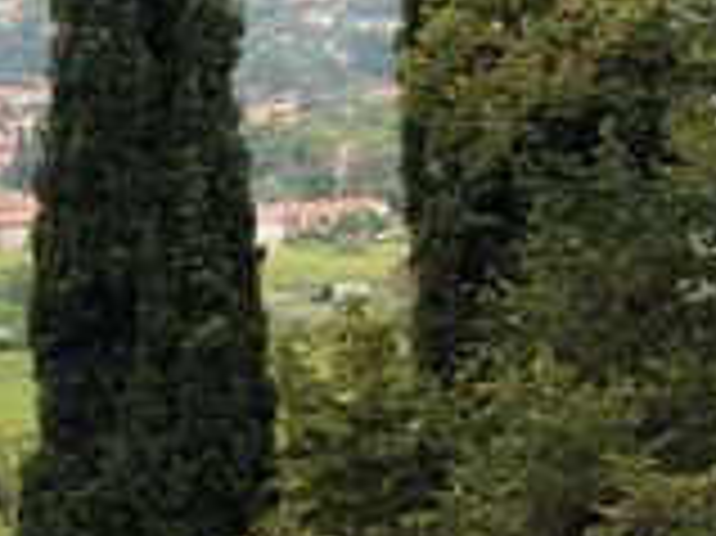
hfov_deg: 6.7
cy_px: 390
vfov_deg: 5.0
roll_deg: +3.8
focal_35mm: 295
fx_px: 6097
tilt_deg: -3.2
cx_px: 608
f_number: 2.4
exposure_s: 1/60
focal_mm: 6
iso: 25
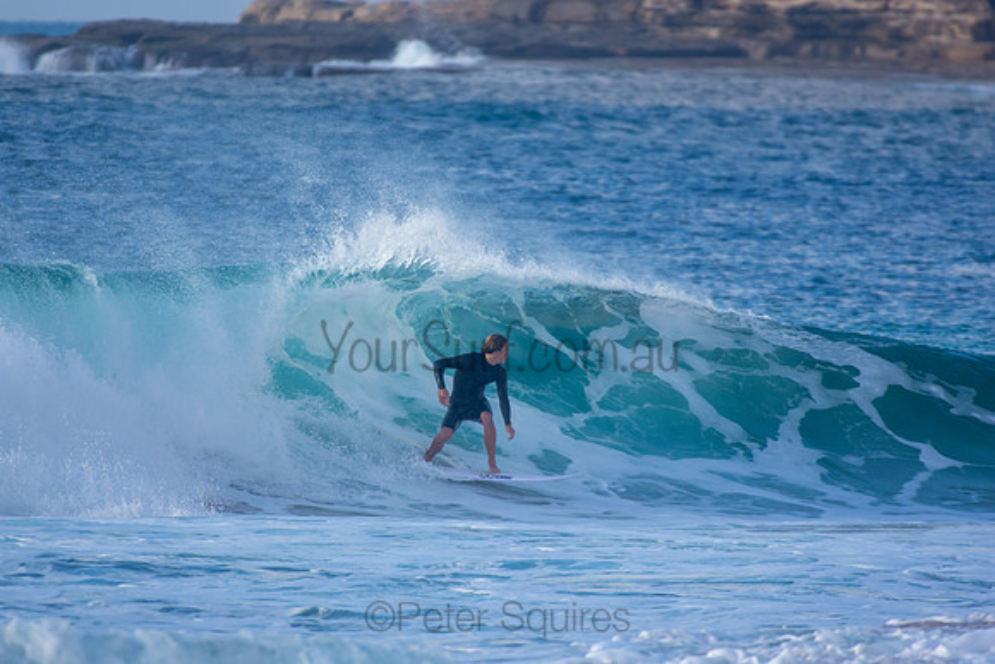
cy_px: 332
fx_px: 20733
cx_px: 498
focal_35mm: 750
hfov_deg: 2.7
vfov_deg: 1.8
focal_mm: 500
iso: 180
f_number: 5.6
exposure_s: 1/640
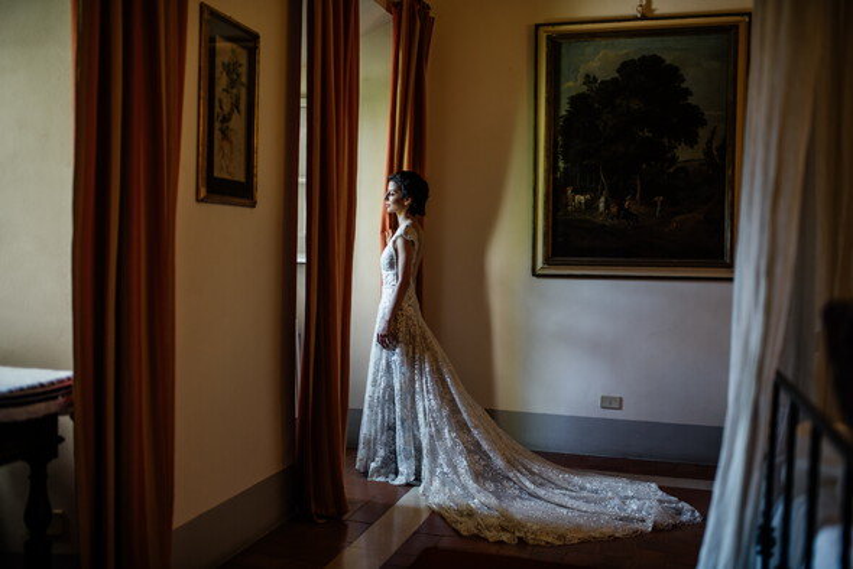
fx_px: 830
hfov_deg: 54.4
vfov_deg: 37.9
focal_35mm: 35
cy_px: 284
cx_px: 426
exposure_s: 1/200
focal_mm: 35
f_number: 2
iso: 200
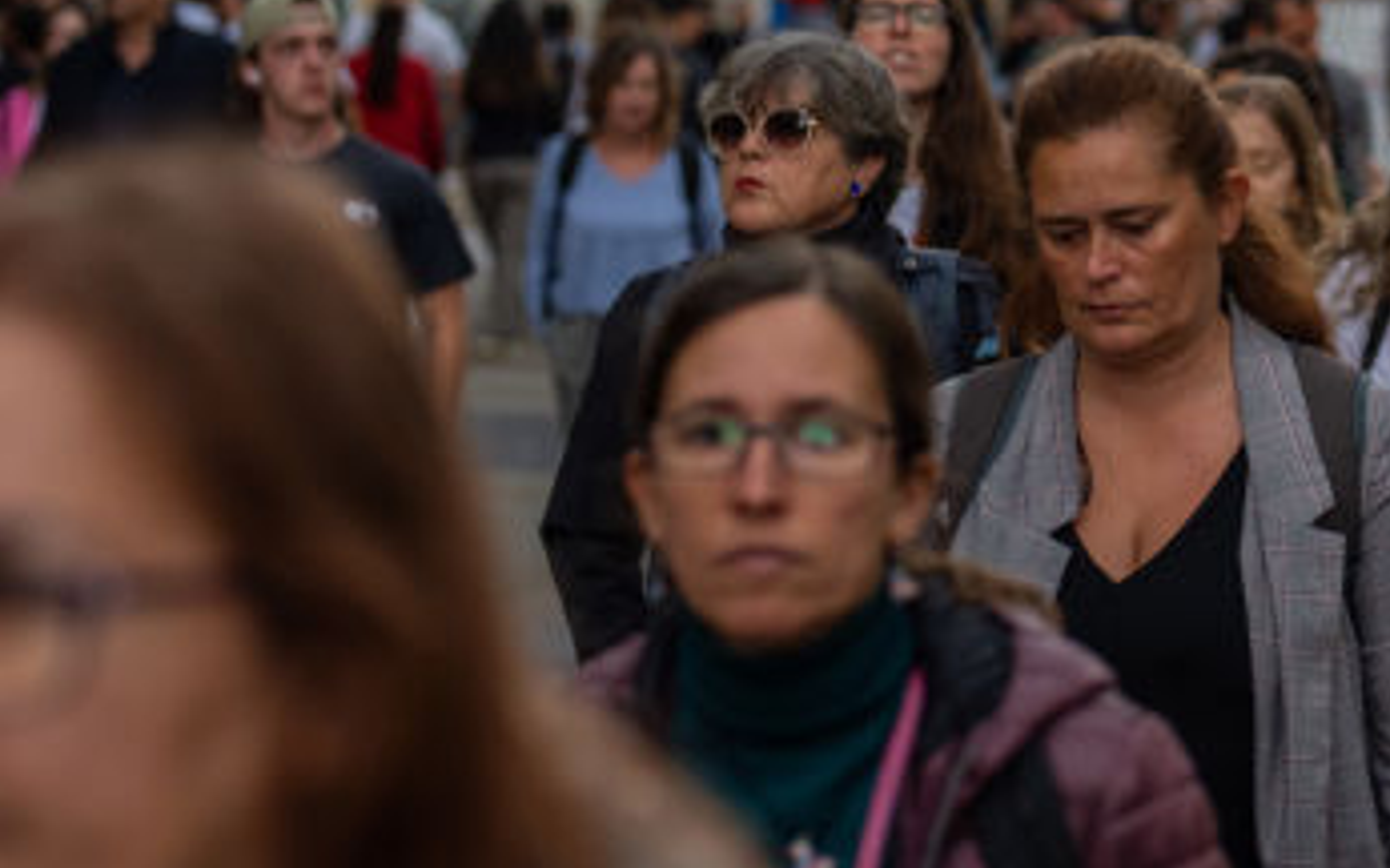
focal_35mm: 151
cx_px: 1731
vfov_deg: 8.6
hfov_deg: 13.4
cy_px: 90
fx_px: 5718
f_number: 2
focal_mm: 50
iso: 500
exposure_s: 1/1000
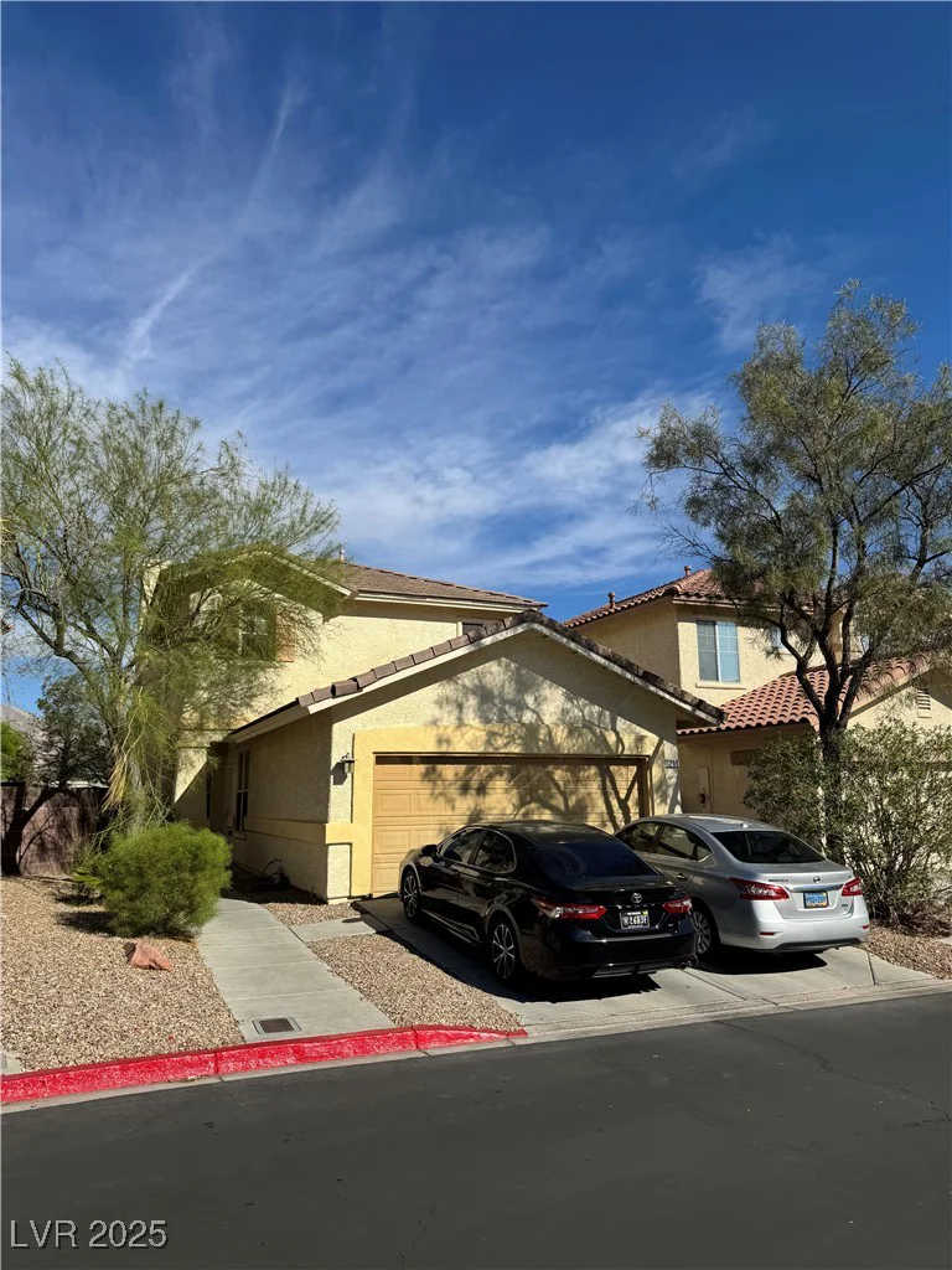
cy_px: 635
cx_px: 476
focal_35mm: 24
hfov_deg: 56.8
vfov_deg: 71.6
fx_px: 880
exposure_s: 1/6410
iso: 80
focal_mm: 6.76
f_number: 1.78
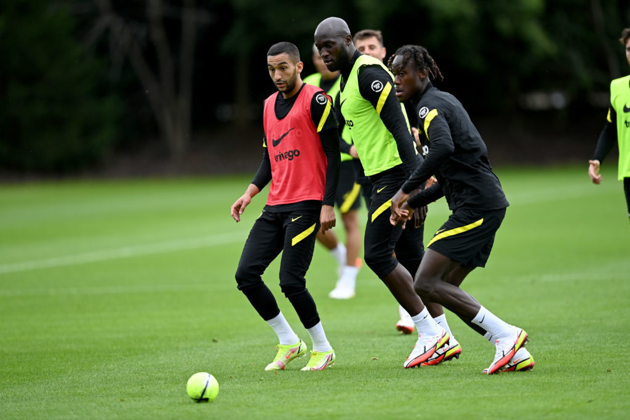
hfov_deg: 5.2
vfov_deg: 3.4
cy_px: 210
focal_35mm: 400
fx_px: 7001
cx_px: 315
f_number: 2.8
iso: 400
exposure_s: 1/2000
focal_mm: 400
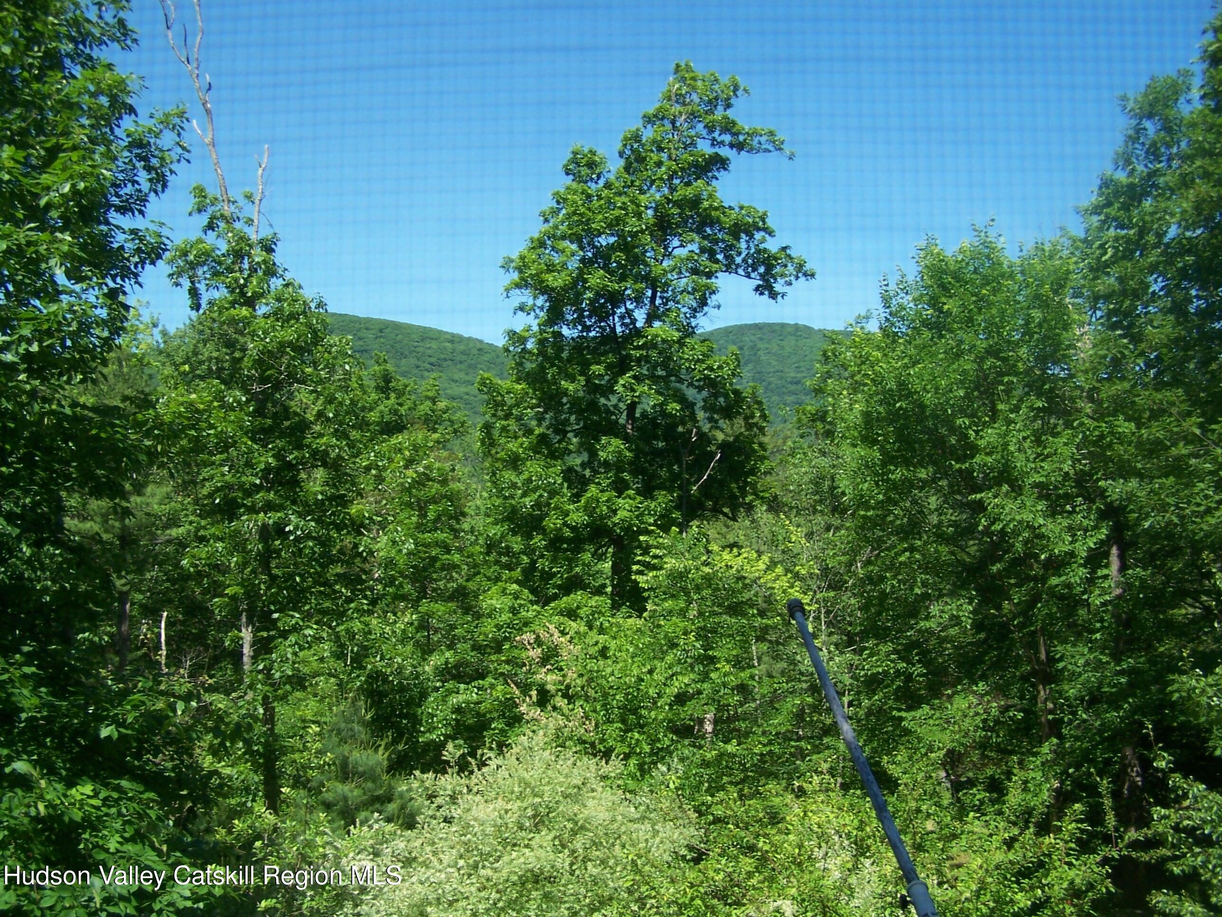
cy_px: 458
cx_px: 611
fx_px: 1341
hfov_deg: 49.0
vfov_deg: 37.7
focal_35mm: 38
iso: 80
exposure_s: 1/500
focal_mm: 6.3
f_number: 2.8
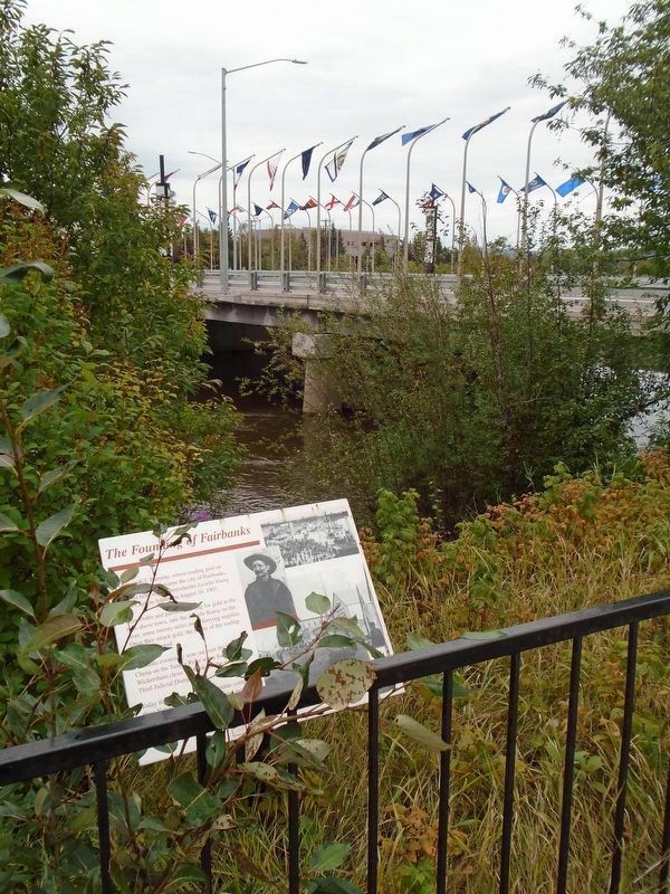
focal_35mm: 31
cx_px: 335
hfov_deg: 45.4
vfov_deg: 58.4
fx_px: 800
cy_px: 447
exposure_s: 1/250
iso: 100
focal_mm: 5.5
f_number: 3.5
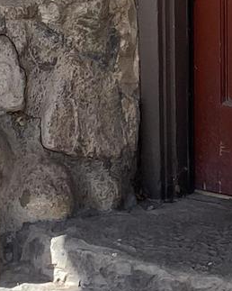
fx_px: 1555
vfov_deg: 10.2
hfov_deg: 8.4
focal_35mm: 181
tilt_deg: +0.4
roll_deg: +0.7
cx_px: 280
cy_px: -195
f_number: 1.8
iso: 32
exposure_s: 1/871
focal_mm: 4.25
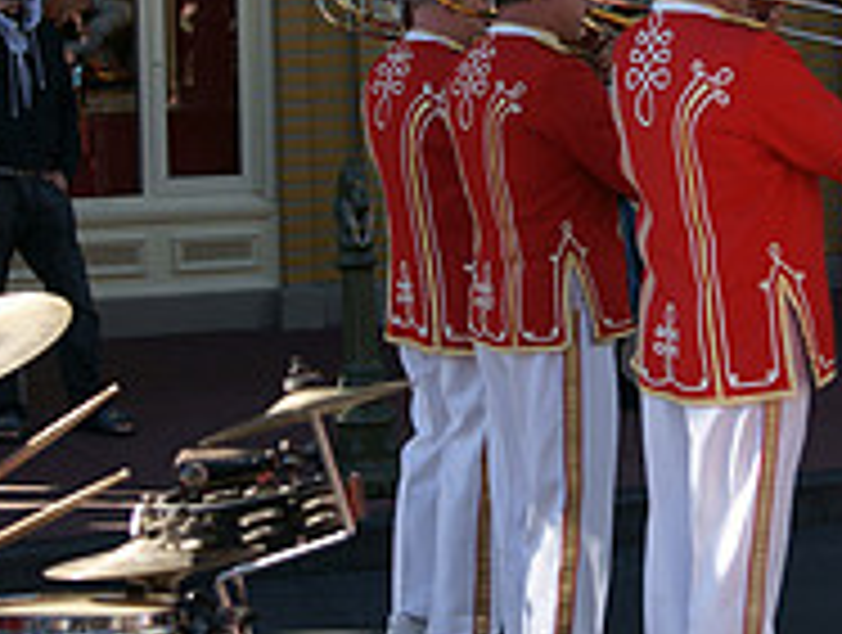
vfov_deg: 11.9
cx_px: 549
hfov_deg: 15.7
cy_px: 146
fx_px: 3046
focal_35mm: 125
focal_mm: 28
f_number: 2.8
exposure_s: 1/800
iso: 100
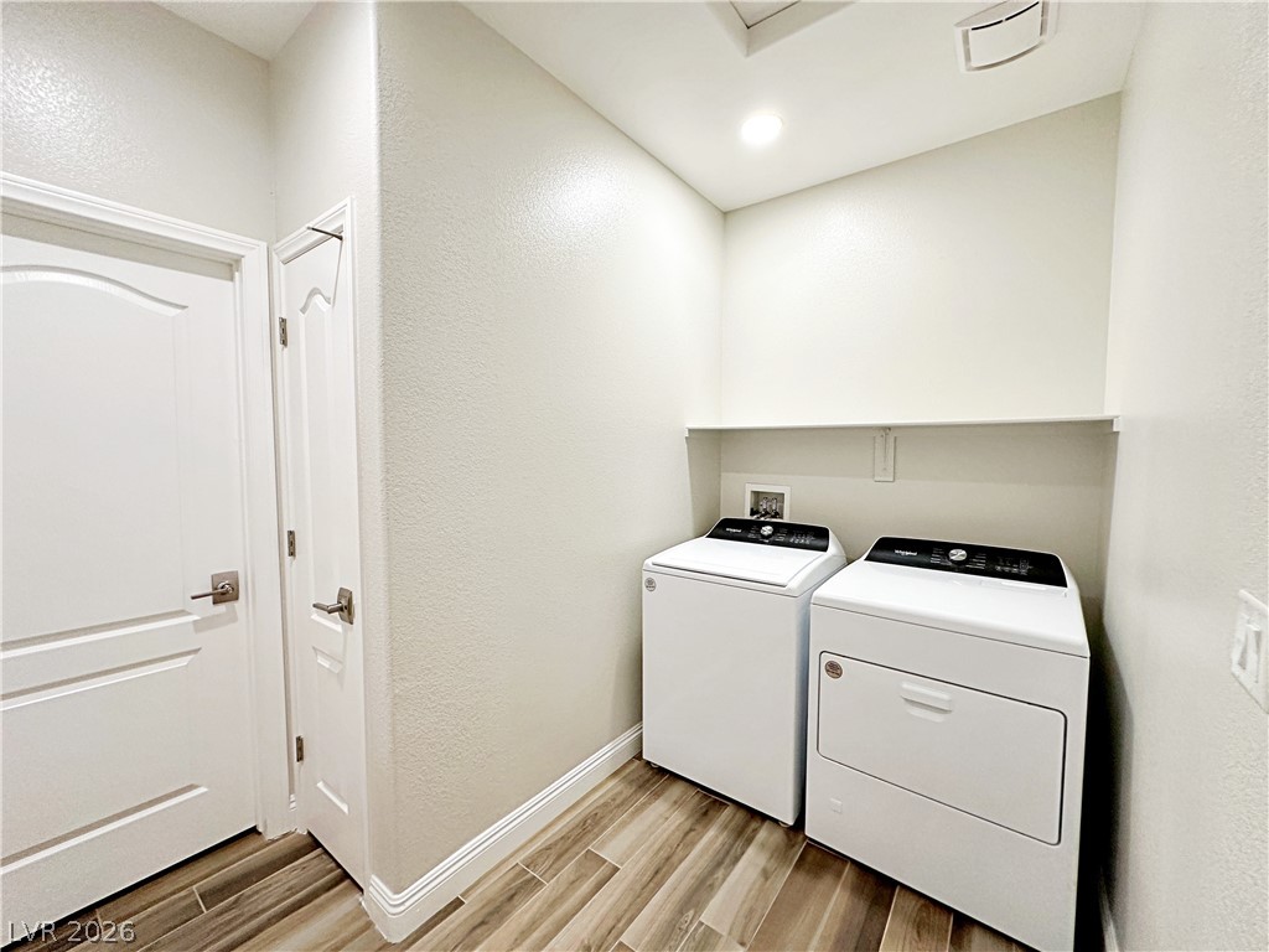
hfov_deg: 102.1
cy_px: 476
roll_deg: -0.3
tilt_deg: -2.3
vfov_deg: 85.7
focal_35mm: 14
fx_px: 513
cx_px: 634
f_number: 2.2
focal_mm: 2.22
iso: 200
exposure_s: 1/120
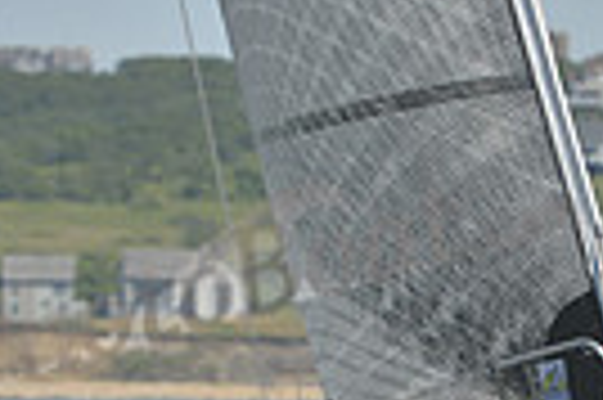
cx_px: 819
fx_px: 15926
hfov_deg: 2.2
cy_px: 447
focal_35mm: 952
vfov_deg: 1.4
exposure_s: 1/800
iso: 280
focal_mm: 220
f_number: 10
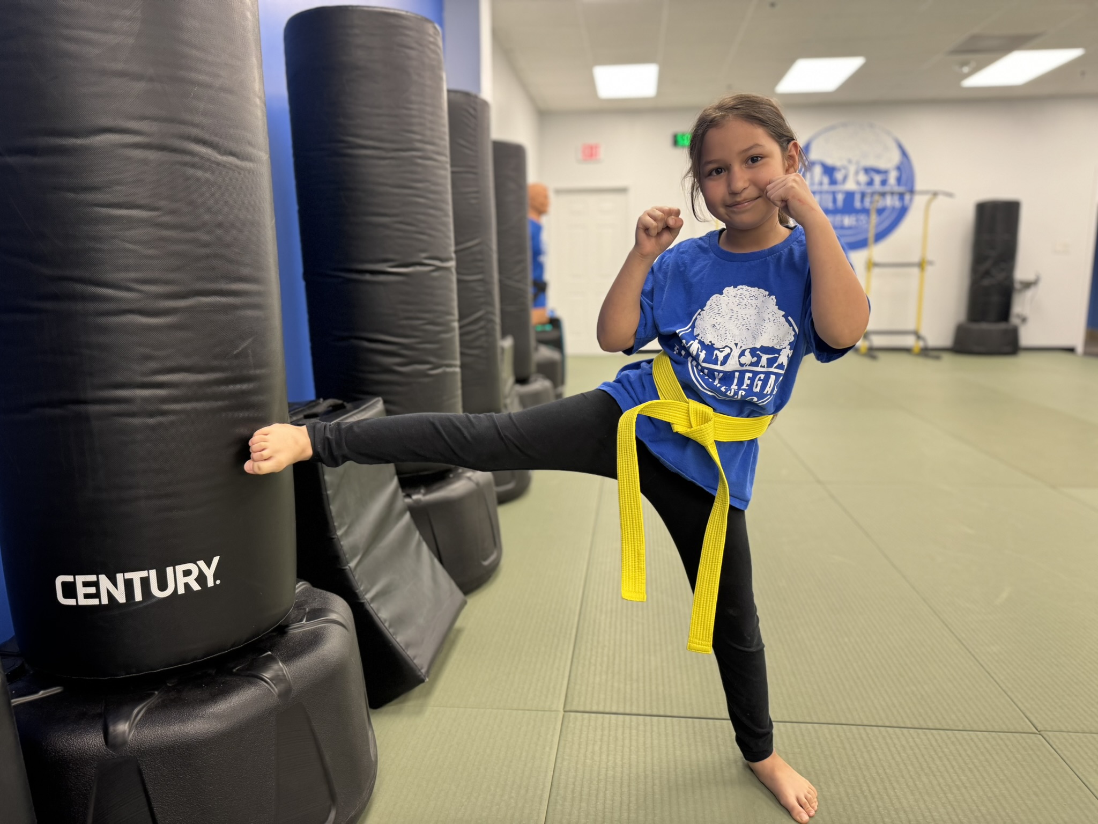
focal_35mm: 24
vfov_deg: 56.8
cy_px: 412
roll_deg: -0.1
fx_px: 761
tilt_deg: -10.7
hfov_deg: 71.6
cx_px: 549
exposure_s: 1/60
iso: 125
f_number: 1.78
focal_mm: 6.76
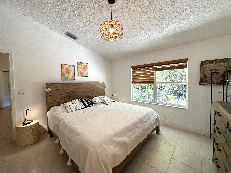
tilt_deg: -0.5
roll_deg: -0.1
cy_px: 86
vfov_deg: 85.7
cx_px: 116
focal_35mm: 14
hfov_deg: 102.1
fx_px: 93
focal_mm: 2.22
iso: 160
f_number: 2.2
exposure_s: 1/120
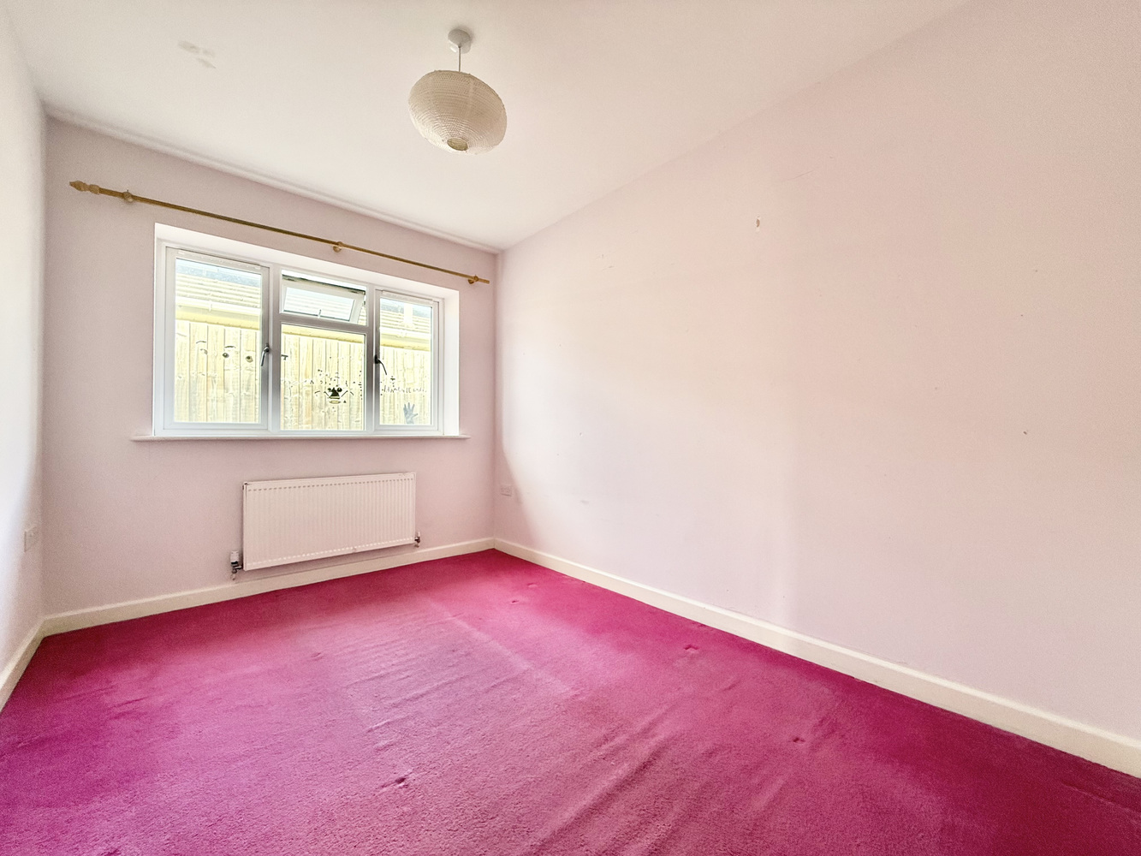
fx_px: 462
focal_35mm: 14
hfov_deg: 102.1
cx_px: 570
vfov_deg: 85.7
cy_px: 428
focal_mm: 2.22
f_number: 2.2
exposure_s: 1/99
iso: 125
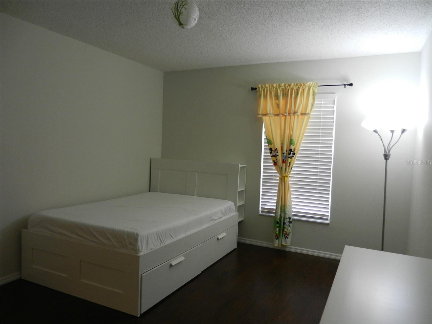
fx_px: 312
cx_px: 216
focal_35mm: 25
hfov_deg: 69.4
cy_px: 162
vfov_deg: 54.9
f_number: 3.5
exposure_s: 1/30
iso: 160
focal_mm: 4.5
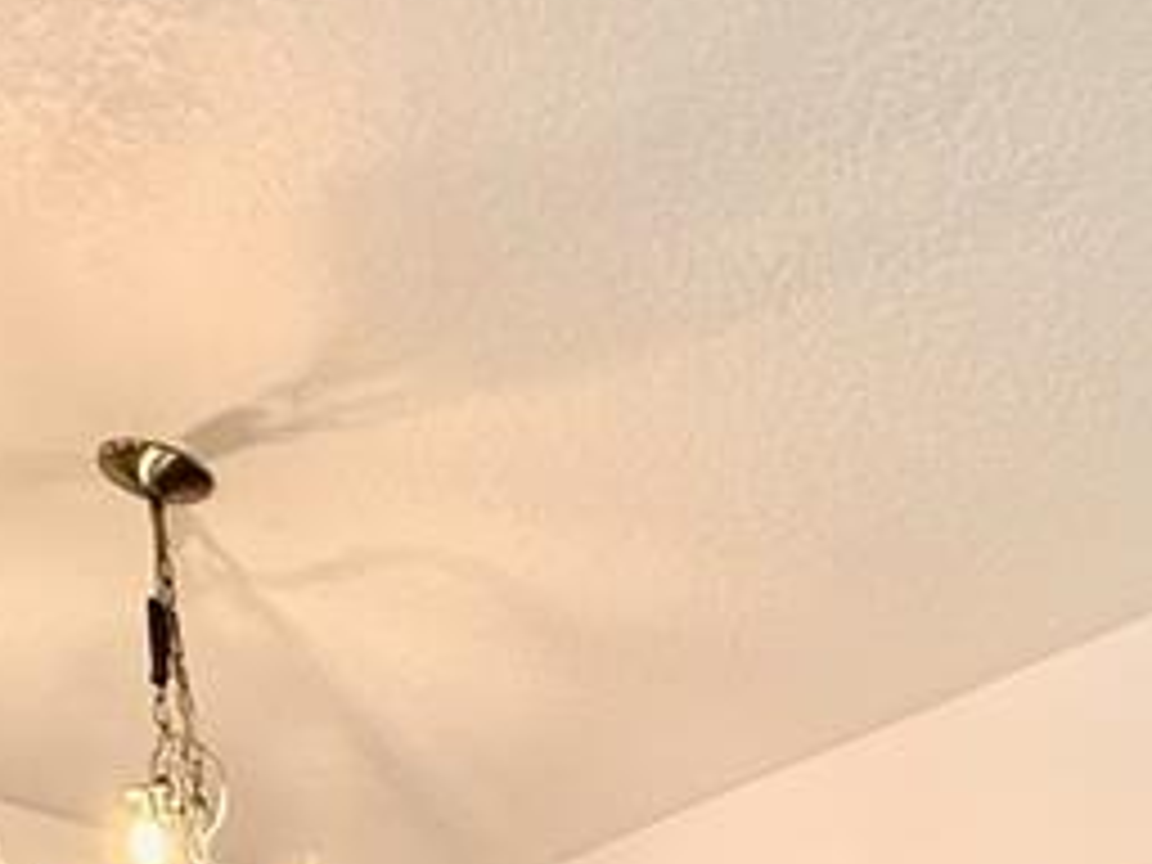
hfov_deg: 32.0
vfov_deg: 19.2
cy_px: 1584
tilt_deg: -0.5
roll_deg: +0.8
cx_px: 1120
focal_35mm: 56
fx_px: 1864
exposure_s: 1/120
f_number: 2.2
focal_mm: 2.22
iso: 320
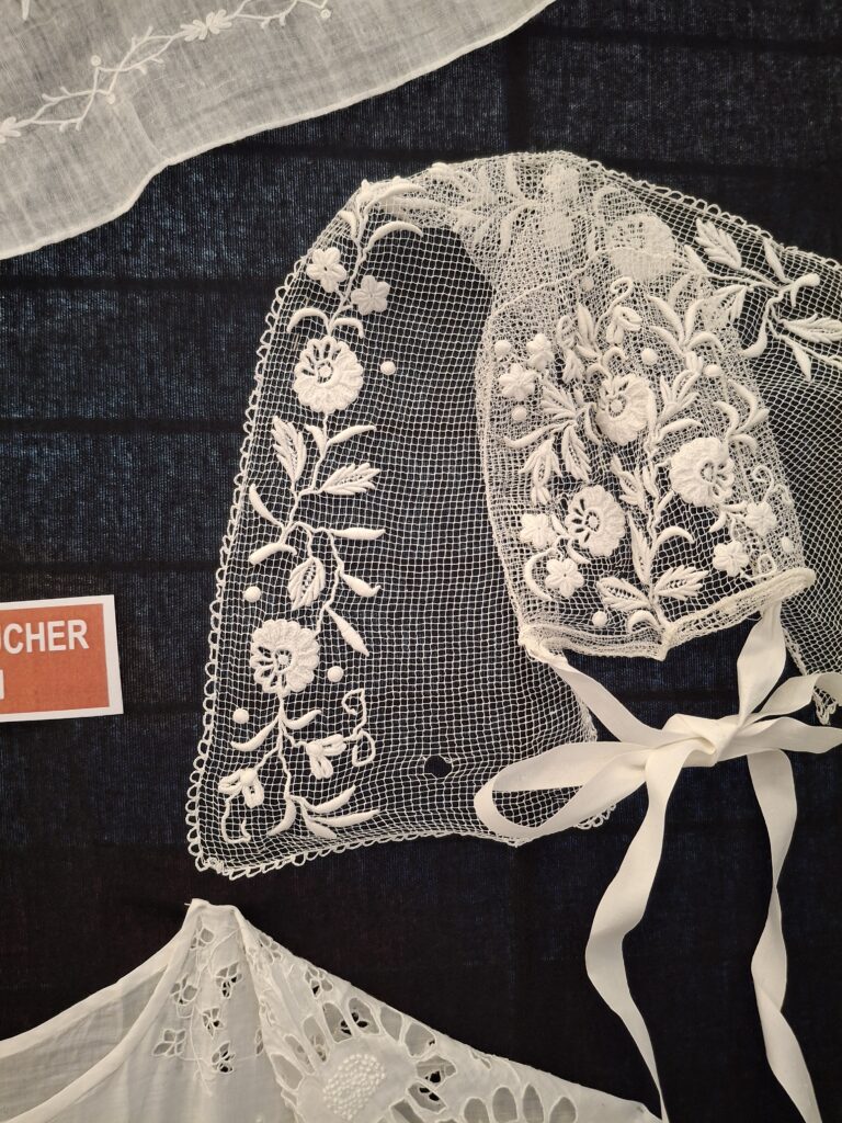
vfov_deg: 69.4
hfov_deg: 54.9
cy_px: 562
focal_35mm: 25
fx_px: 811
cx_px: 421
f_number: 1.8
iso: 250
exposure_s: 1/50
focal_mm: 4.69
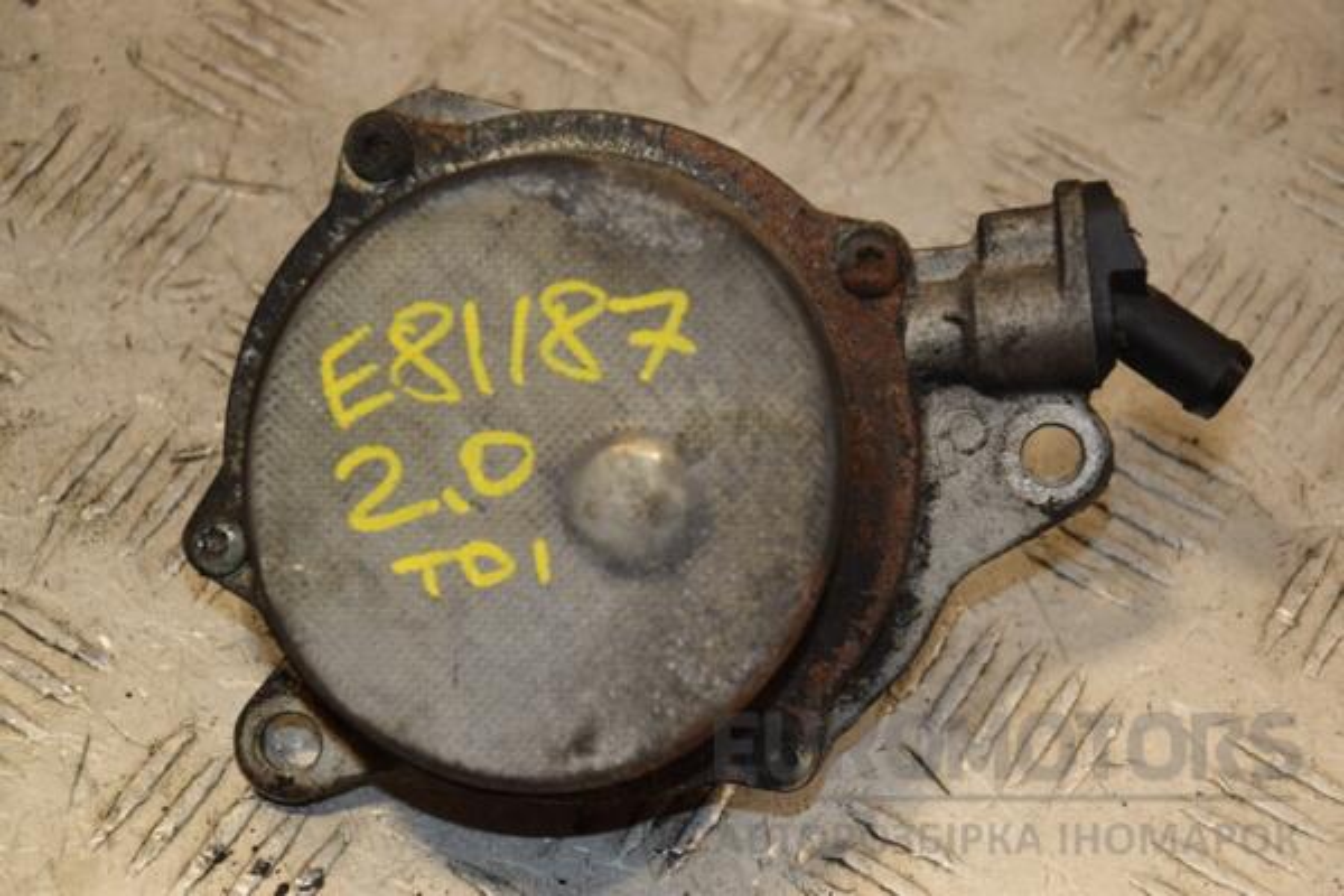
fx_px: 4200
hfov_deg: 18.2
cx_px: 672
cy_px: 448
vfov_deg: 12.2
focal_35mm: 112
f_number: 6.3
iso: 800
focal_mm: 75
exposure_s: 1/200
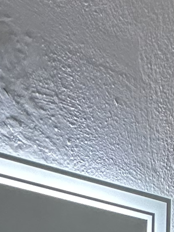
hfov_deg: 13.6
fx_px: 670
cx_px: 288
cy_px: 519
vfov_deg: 14.6
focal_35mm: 100
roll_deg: -1.6
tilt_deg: -5.1
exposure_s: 1/60
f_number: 2.2
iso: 250
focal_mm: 2.22
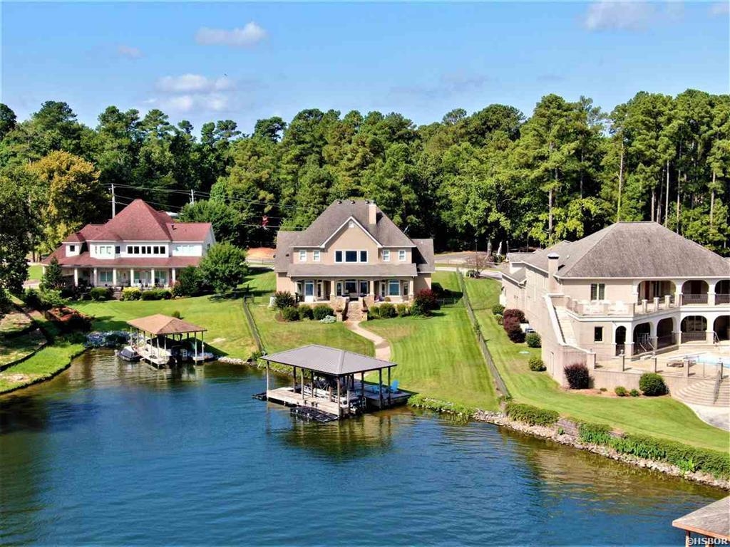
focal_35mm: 48
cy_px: 274
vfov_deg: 30.3
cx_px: 365
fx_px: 1012
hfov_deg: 39.7
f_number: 3.8
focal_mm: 8.6
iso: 100
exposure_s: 1/500
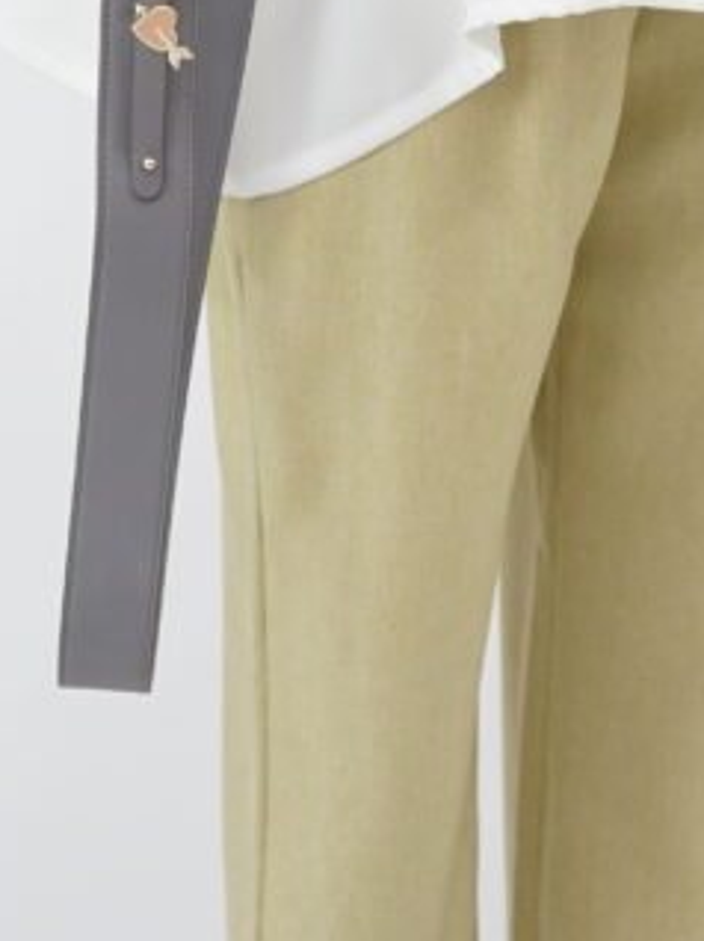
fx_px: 4209
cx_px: 507
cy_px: -408
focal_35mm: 155
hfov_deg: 9.5
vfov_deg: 12.2
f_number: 6.3
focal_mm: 50
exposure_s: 1/8
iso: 640
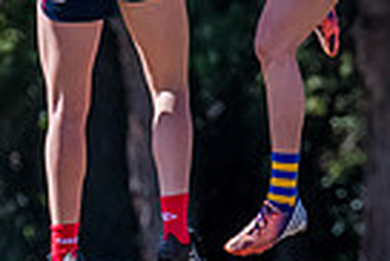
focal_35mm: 2281
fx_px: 24737
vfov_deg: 0.6
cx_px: -9
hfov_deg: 0.9
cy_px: -41
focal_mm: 360
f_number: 5.6
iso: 800
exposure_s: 1/1600
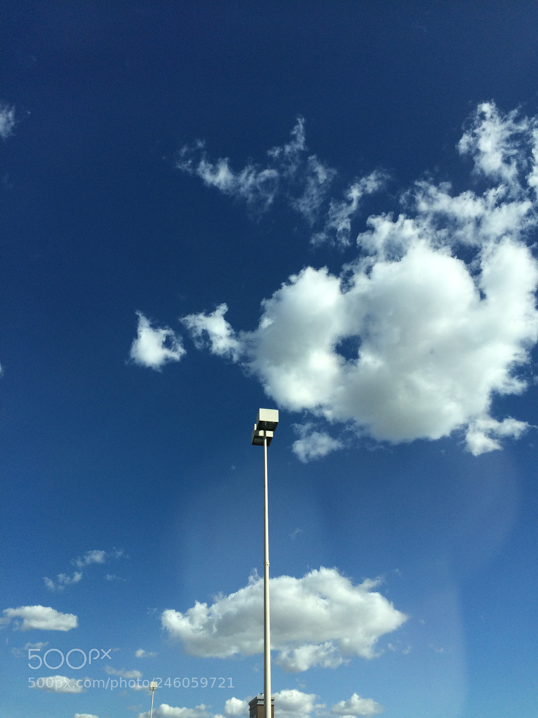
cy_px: 359
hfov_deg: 48.2
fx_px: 601
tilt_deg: +37.3
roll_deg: +1.0
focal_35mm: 29
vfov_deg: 61.7
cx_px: 269
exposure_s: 1/2564
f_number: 2.2
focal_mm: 4.15
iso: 32
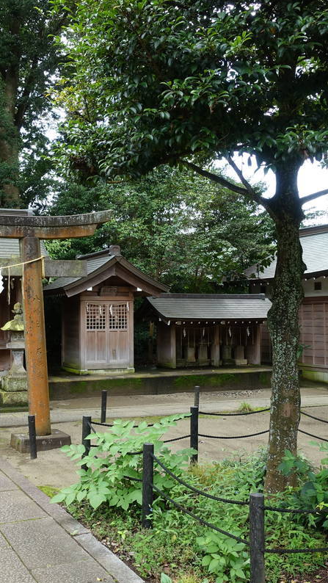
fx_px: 587
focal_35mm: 38
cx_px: 100
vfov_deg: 52.8
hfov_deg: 30.9
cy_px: 292
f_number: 5
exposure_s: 1/80
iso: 125
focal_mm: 8.8
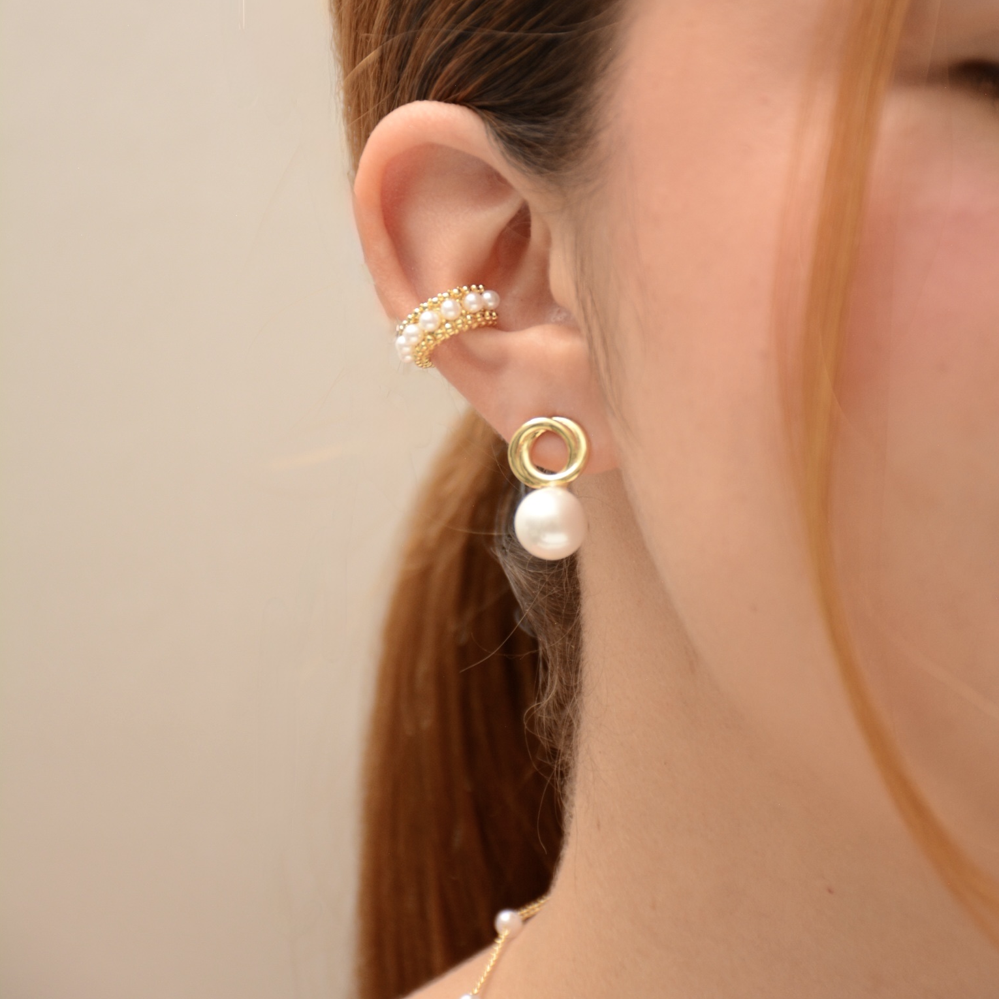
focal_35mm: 192
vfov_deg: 9.1
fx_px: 6269
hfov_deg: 9.1
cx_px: 498
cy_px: 327
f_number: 5.6
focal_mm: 100
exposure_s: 1/400
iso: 500
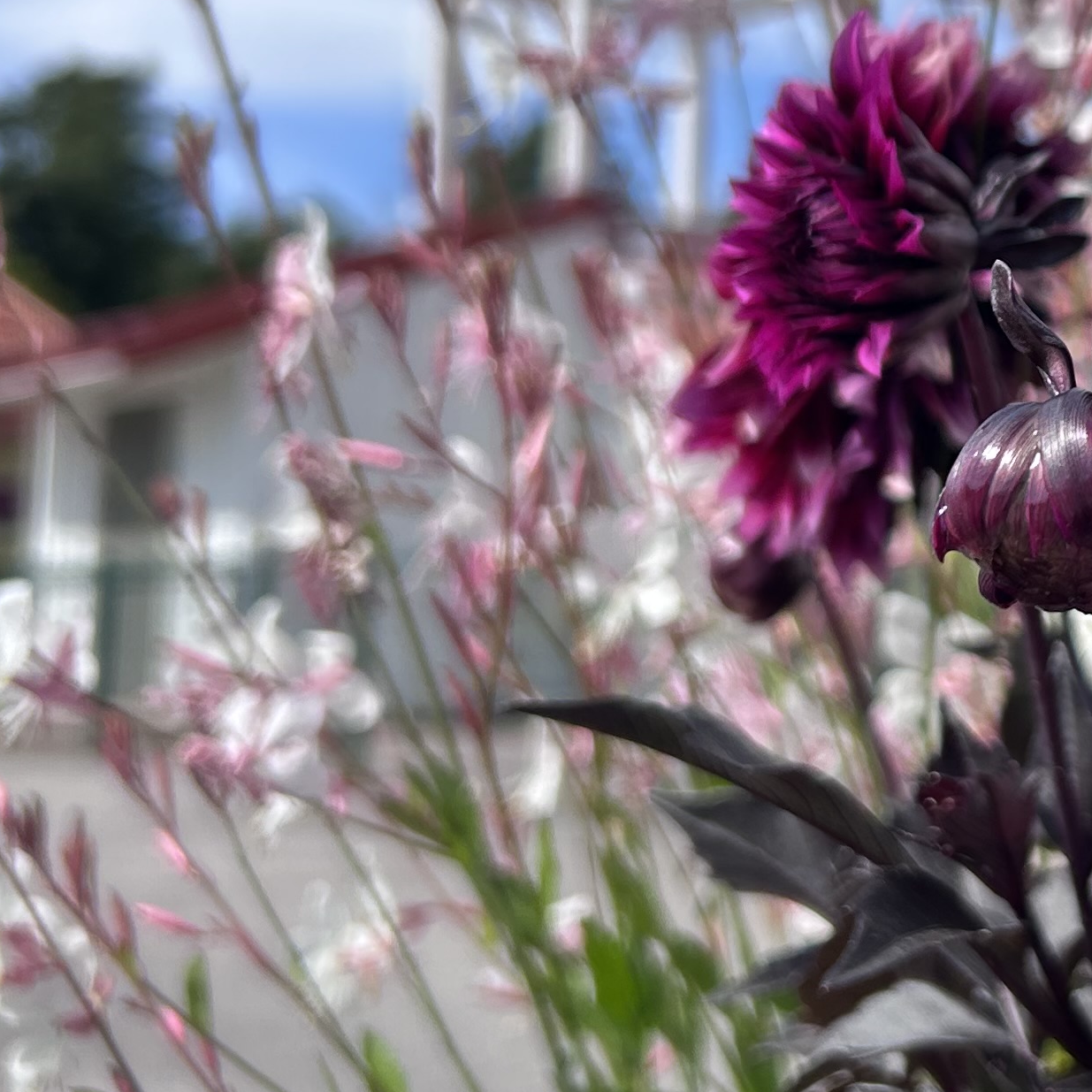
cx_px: 1363
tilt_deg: +9.7
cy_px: 146
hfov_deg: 21.2
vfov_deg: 22.6
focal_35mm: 75
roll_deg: +1.0
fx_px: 2677
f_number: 1.5
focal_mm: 5.7
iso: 50
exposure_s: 1/1377
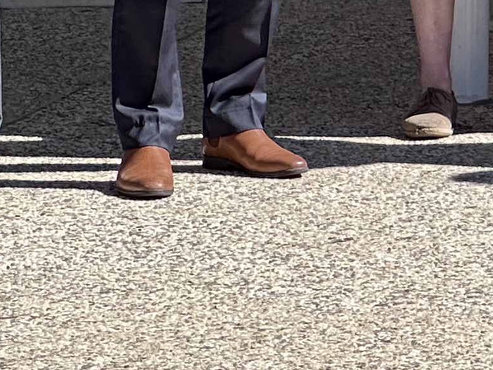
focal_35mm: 401
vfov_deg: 3.7
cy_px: -317
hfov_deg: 4.8
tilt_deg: -1.7
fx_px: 5713
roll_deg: -0.5
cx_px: 1268
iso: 32
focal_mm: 9
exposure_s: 1/305
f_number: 2.8
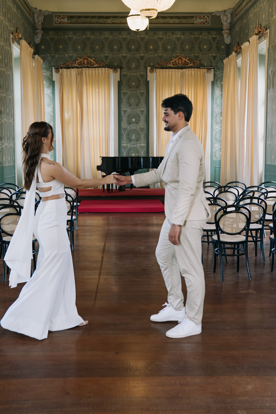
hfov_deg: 29.9
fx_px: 517
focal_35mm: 45
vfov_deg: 43.6
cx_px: 138
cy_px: 207
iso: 500
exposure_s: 1/200
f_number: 2.8
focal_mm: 30
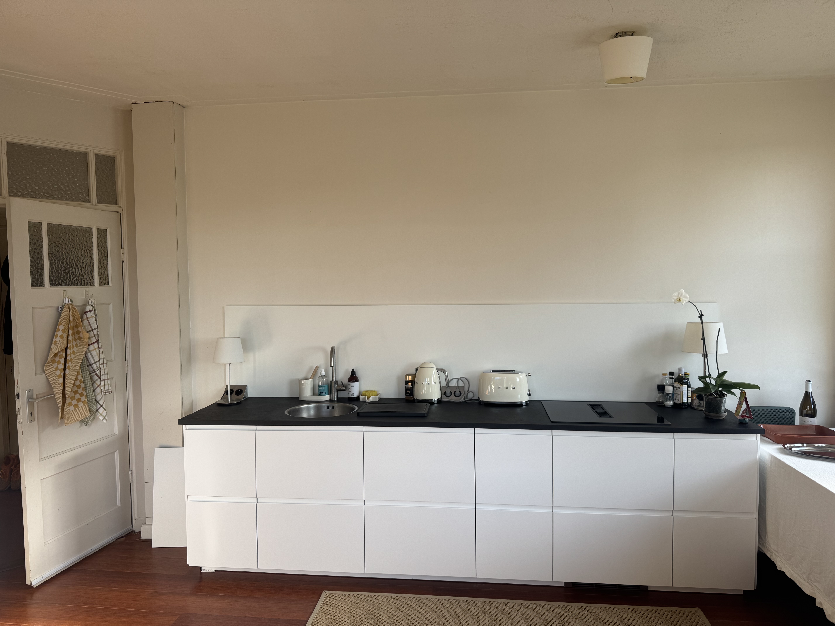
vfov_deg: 56.8
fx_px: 579
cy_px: 313
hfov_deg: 71.6
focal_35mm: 24
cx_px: 418
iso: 80
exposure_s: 1/338
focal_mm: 6.76
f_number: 1.78
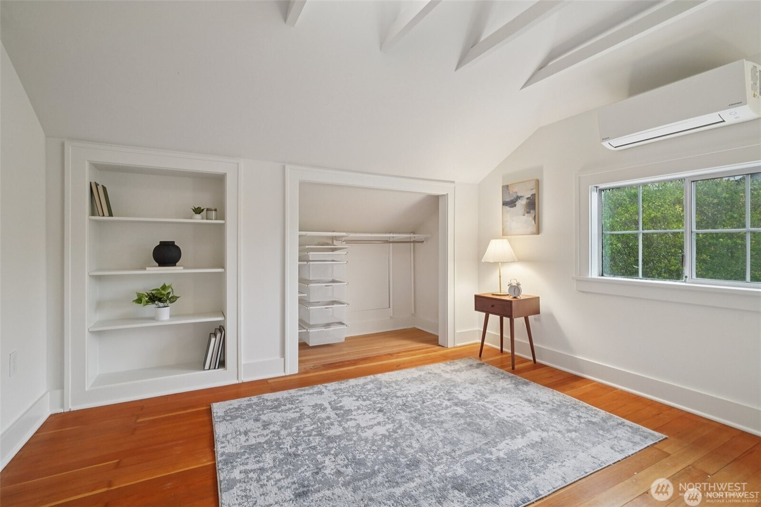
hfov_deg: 96.7
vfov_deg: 73.7
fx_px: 338
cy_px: 254
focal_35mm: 16
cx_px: 380
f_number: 8
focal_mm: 16
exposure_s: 1/13
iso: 1600
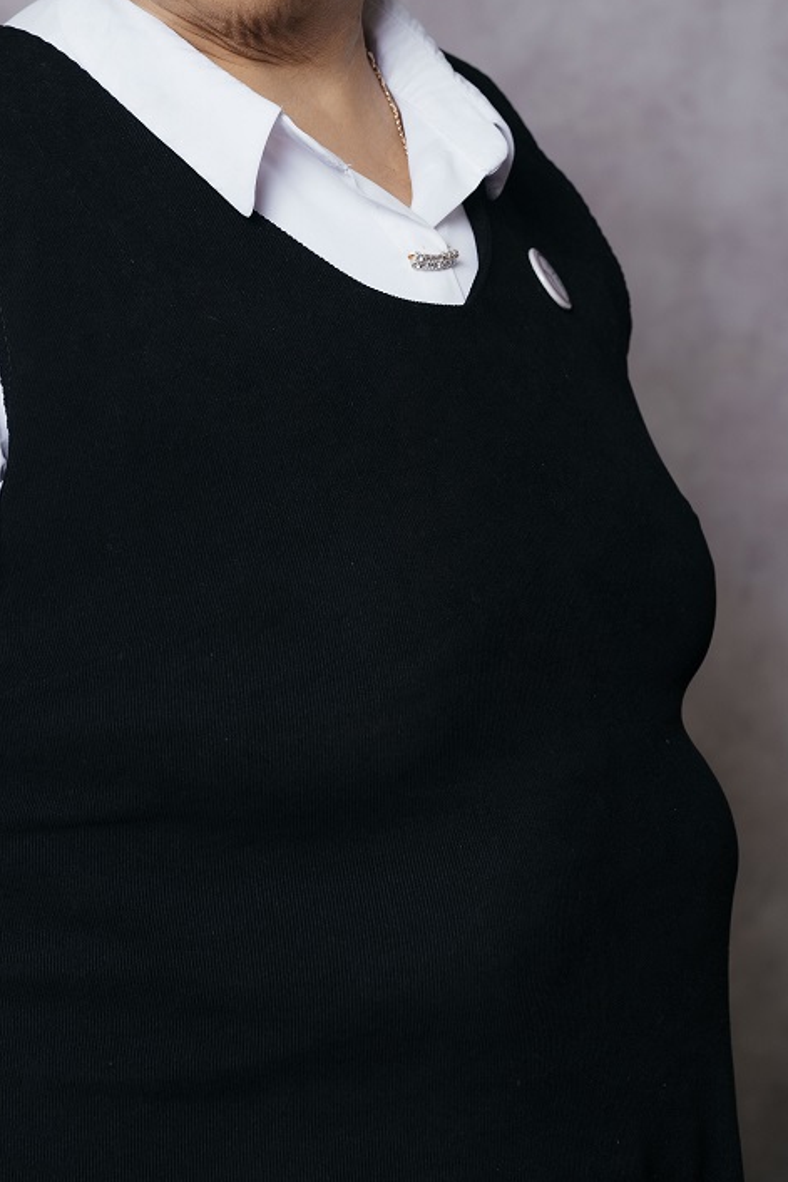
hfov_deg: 16.0
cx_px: 211
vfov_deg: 23.5
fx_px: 2789
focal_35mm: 85
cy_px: 219
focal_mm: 50
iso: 50
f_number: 4
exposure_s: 1/125
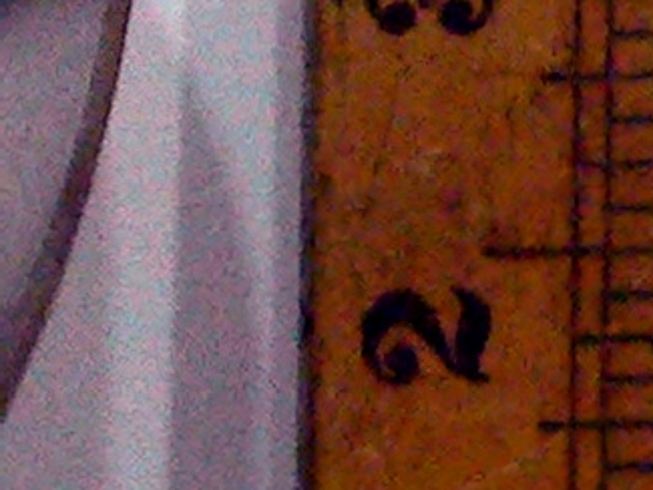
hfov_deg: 8.2
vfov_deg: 6.5
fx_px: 4284
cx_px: -747
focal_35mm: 227
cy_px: 74
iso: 400
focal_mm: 6
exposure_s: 1/30
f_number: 2.8
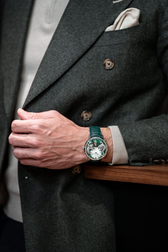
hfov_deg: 8.4
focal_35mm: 164
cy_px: 126
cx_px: 84
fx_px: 1148
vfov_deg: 12.5
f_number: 2.8
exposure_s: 1/160
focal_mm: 164
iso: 500
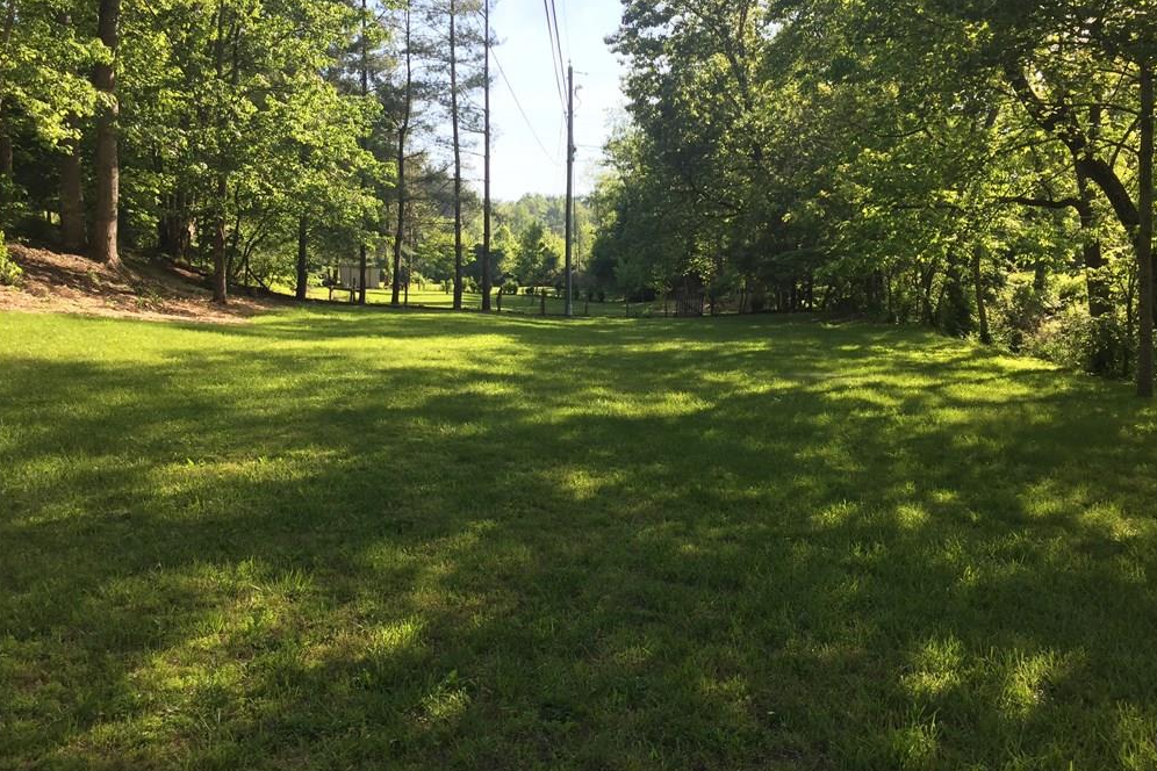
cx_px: 589
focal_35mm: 31
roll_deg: -3.2
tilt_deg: -6.9
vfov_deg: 42.3
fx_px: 996
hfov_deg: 60.3
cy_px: 369
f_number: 2.2
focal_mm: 4.15
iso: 32
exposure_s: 1/412
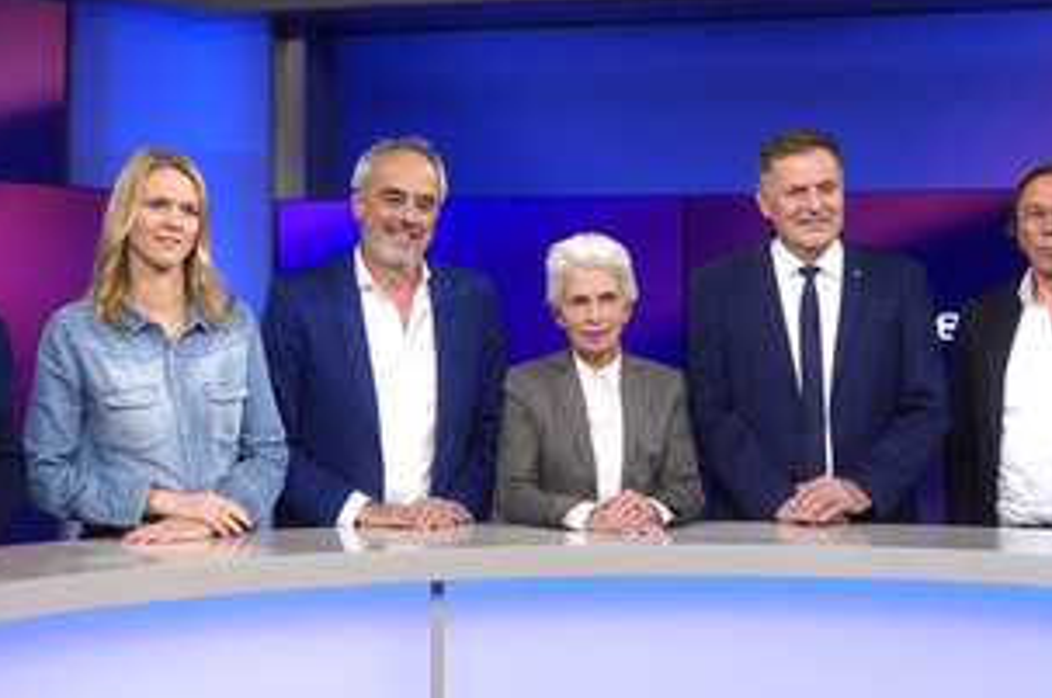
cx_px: 543
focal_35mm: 67
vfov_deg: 20.2
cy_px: 344
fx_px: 1955
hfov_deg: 30.1
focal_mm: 30
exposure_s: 1/500
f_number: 1.8
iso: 640
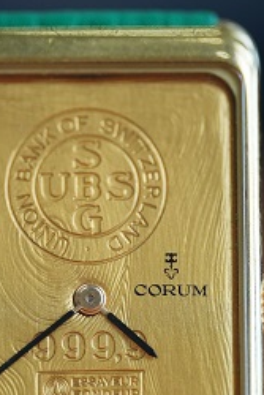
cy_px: 306
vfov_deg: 7.0
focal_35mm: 294
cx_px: 87
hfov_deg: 4.7
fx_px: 3229
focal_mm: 105
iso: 800
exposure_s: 1/250
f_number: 2.8
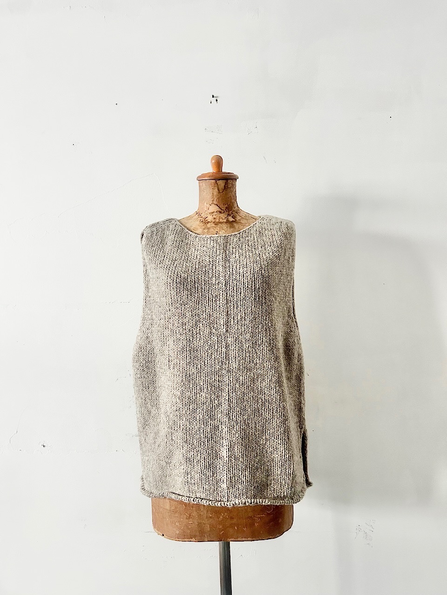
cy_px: 298
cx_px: 224
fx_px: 448
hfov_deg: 53.1
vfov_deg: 67.3
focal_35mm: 26
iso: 320
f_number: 1.5
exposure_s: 1/60
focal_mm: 5.7
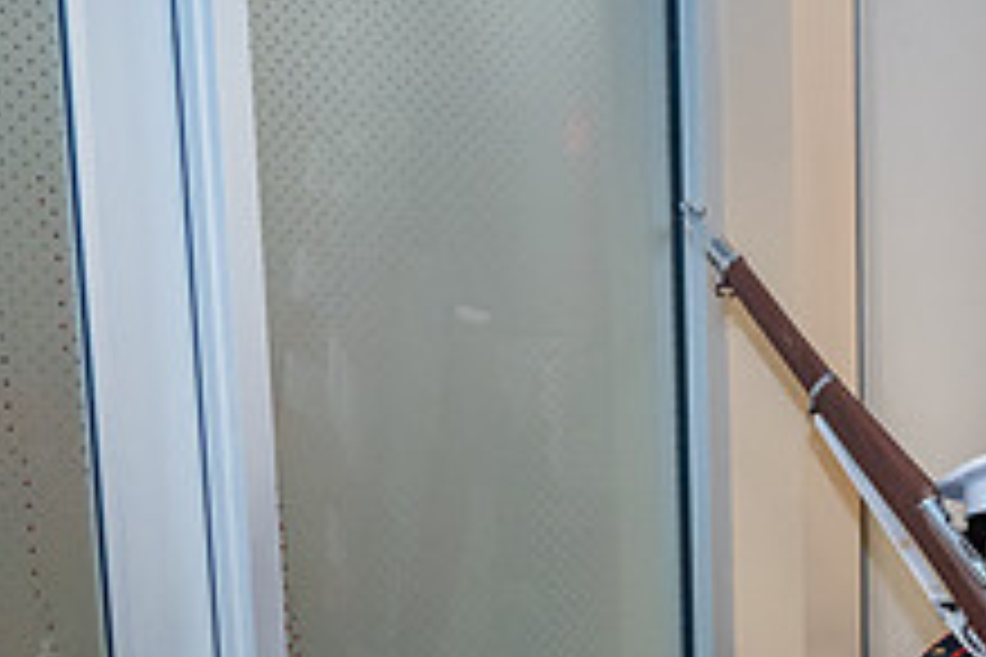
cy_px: 778
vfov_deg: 16.8
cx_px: 1220
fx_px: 2136
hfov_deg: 23.5
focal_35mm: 78
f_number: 5
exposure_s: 1/160
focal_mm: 29.5
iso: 8000
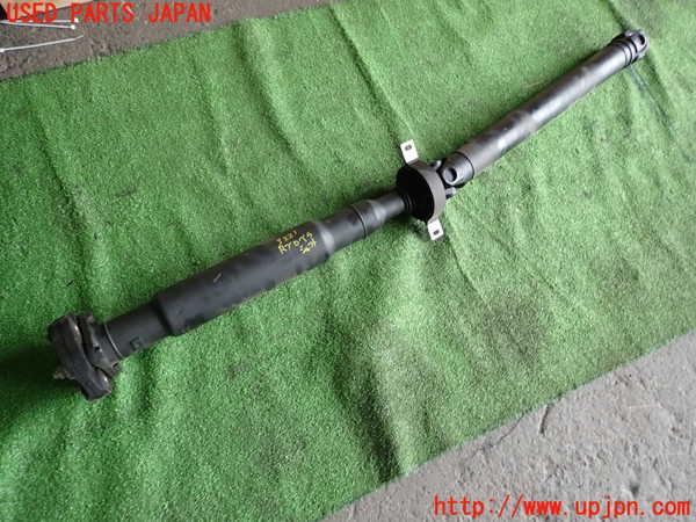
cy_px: 261
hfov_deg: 69.4
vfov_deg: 54.9
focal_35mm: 25
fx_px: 503
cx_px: 348
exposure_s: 1/60
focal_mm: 4.5
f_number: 2
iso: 160
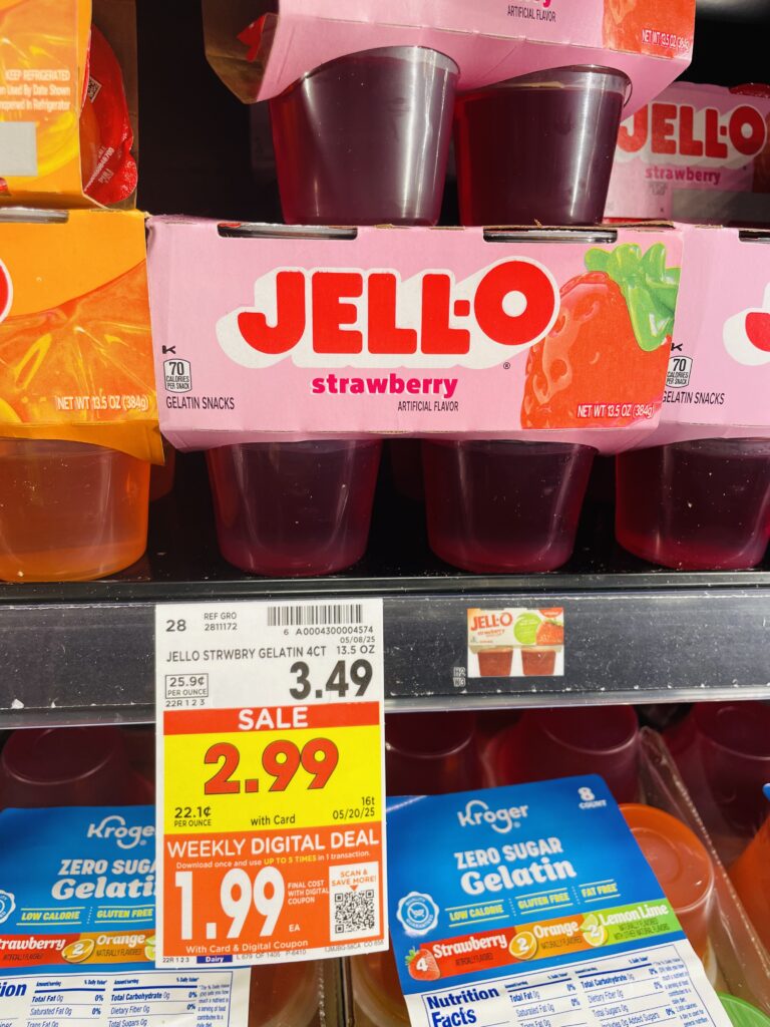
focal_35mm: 26
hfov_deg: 53.1
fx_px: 771
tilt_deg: -18.6
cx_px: 385
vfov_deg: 67.3
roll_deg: -1.2
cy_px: 514
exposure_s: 1/62
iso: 50
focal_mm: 4.2
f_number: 1.6
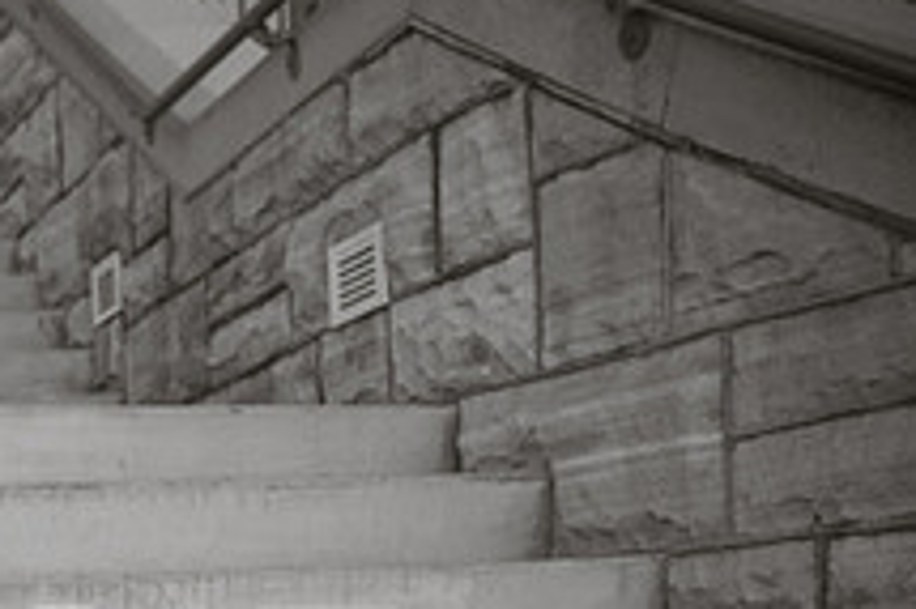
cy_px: 726
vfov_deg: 13.3
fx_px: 2542
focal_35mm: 100
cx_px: -209
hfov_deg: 19.2
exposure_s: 1/200
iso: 200
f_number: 5.6
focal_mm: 37
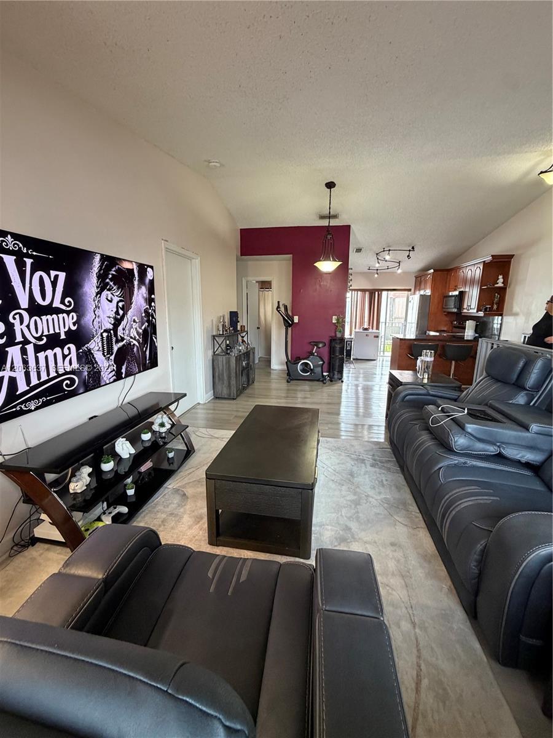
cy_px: 369
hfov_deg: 85.7
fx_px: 298
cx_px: 276
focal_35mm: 14
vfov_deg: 102.1
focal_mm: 2.22
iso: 320
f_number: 2.2
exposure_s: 1/60
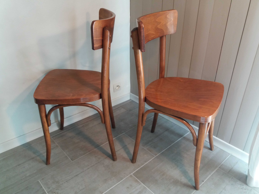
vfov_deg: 49.7
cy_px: 97
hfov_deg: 63.4
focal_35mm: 28
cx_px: 130
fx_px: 209
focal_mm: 3.7
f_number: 1.9
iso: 80
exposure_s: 1/50
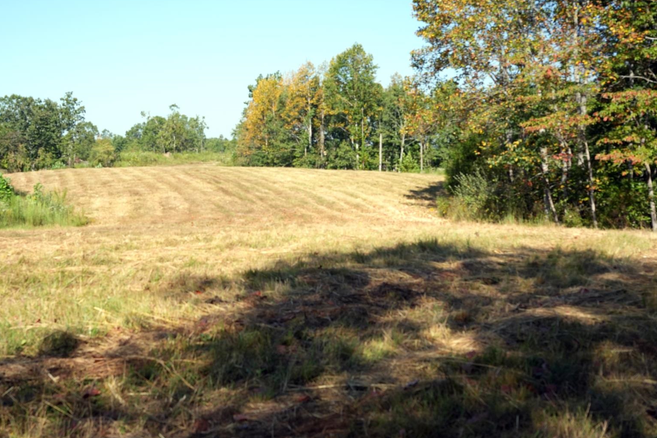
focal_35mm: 47
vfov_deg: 28.6
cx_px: 247
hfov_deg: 41.6
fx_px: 858
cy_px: 185
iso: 640
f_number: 7.1
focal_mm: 35
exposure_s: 1/1600
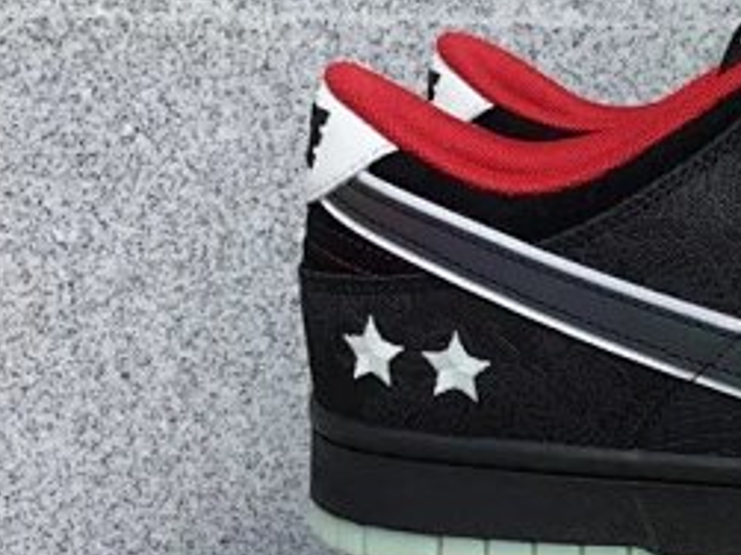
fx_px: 1690
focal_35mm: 79
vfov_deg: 18.3
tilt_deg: -18.0
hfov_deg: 22.5
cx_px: 921
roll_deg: +0.4
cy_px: 499
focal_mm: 3.3
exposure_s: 1/374
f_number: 2.4
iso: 25
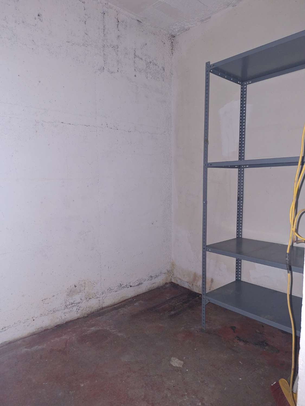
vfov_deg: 73.9
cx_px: 152
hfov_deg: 58.9
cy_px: 203
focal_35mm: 23
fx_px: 270
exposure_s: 1/10
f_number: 1.8
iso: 50
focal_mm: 5.54
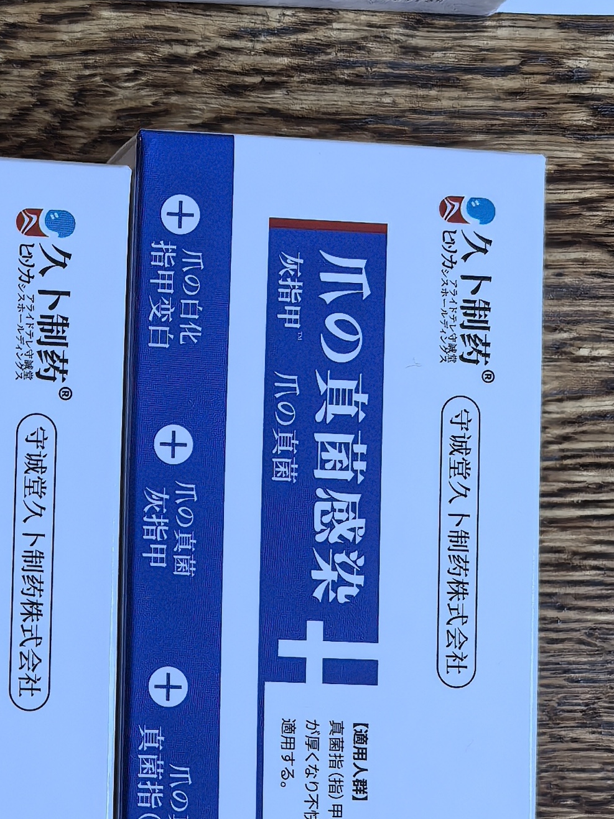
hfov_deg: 17.0
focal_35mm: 84
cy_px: 532
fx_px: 1988
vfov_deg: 23.2
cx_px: -60
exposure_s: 1/50
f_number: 2
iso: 400
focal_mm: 6.98
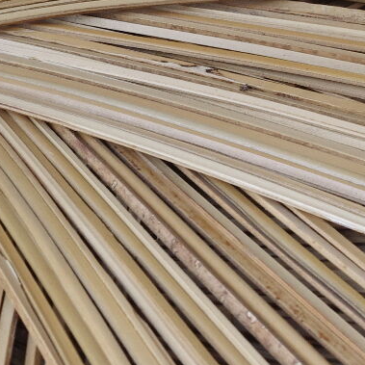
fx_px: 2636
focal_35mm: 221
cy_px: 44
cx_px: -197
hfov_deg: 7.8
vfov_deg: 7.9
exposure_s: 1/200
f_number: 8
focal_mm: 37.5
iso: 800
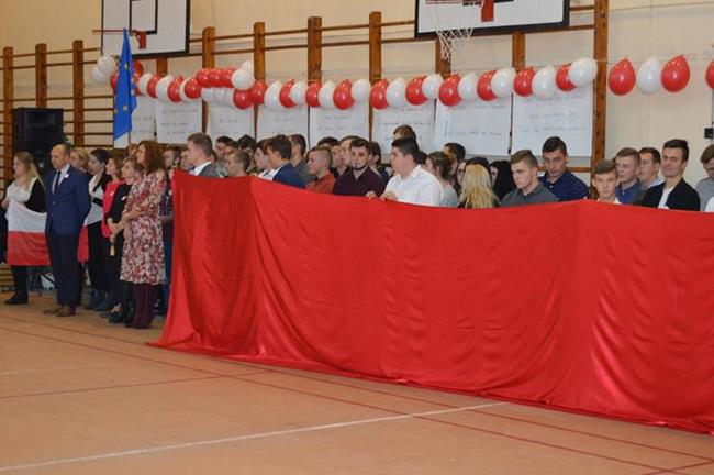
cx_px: 357
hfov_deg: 28.1
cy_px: 238
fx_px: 1427
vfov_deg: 18.9
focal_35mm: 72
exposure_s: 1/60
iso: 1000
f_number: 5.3
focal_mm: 48
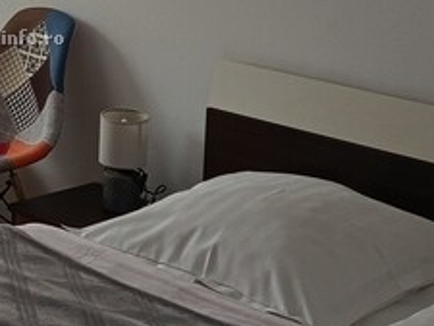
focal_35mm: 109
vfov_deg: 13.4
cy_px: -19
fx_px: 1367
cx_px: -25
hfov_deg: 17.5
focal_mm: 5.24
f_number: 1.7
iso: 242
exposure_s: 1/100
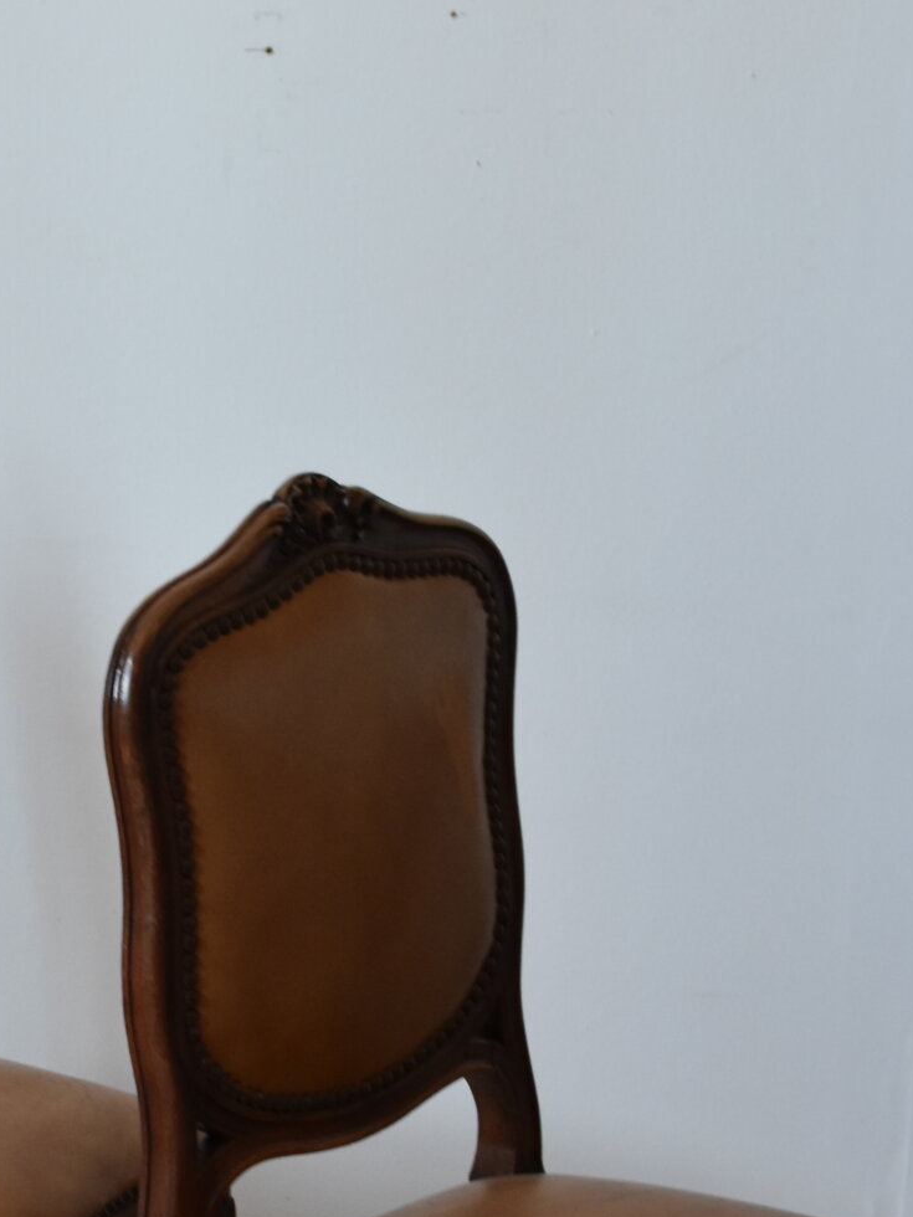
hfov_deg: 15.0
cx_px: 132
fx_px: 3446
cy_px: 972
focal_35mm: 98
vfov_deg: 19.8
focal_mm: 26
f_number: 4.5
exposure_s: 1/80
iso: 800
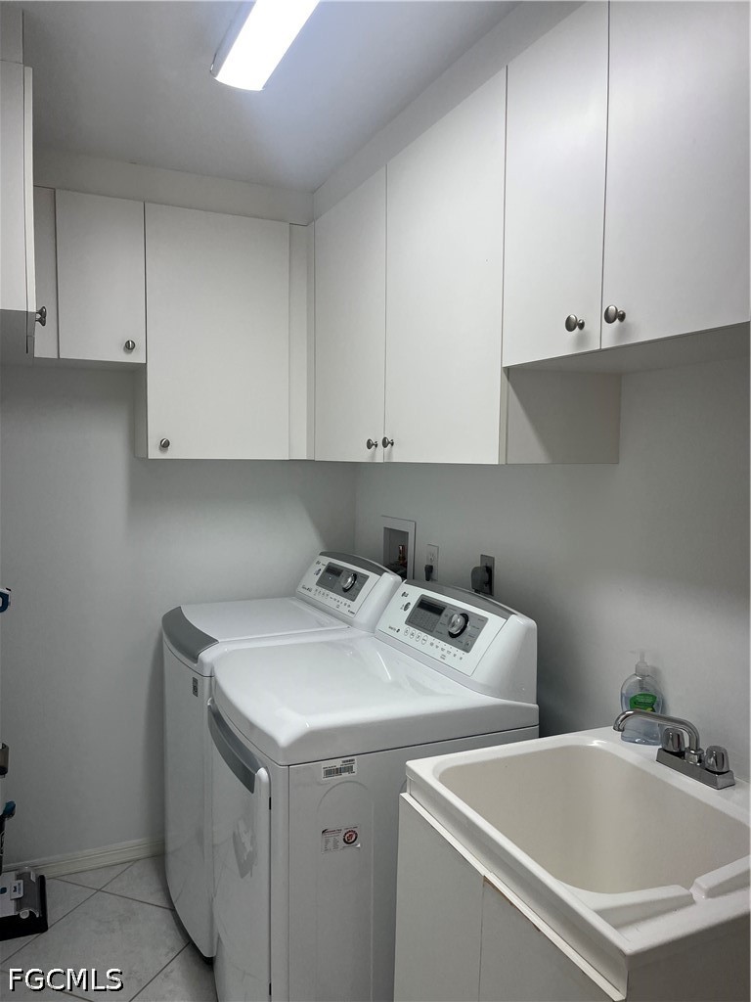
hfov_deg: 53.1
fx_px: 752
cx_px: 376
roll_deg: -0.2
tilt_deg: -3.9
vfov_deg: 67.3
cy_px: 501
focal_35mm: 26
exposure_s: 1/120
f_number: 1.6
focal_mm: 5.1
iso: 40
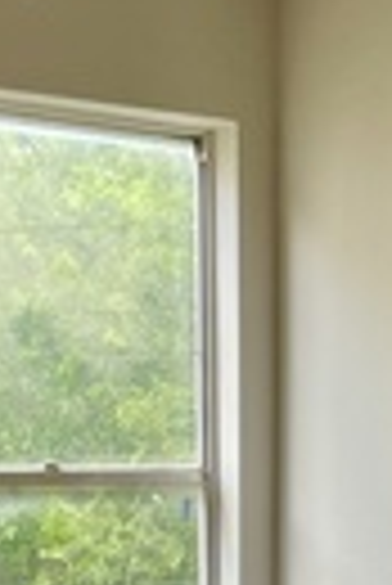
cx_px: 252
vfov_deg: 17.5
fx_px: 1629
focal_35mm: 100
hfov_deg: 13.7
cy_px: 963
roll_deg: -1.7
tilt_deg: -19.8
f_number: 1.6
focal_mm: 4.2
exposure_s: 1/121
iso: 80
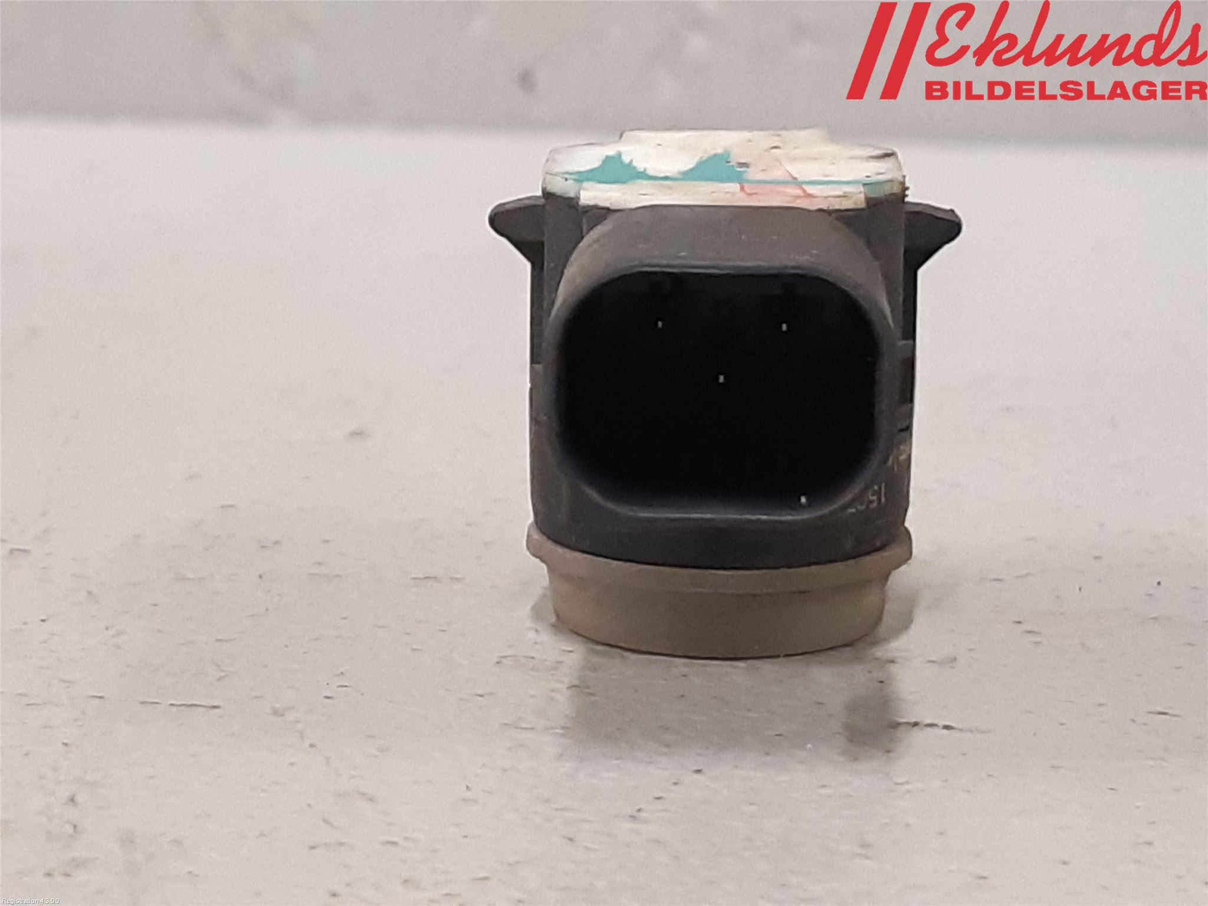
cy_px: 453
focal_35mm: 26
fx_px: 907
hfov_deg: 67.3
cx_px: 604
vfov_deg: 53.1
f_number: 1.7
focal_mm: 3.93
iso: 200
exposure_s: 1/50
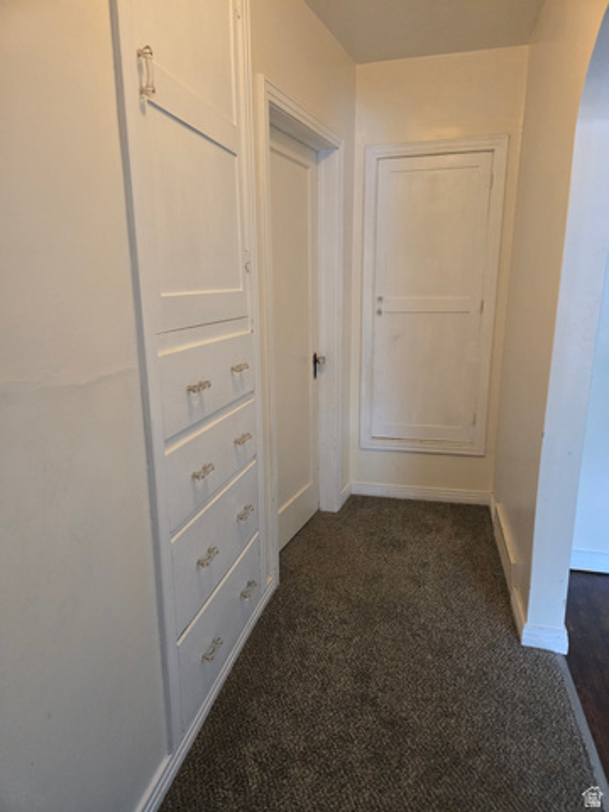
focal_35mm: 23
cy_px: 406
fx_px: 540
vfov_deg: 73.9
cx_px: 304
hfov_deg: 58.9
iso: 800
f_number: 1.8
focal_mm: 5.4
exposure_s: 1/120
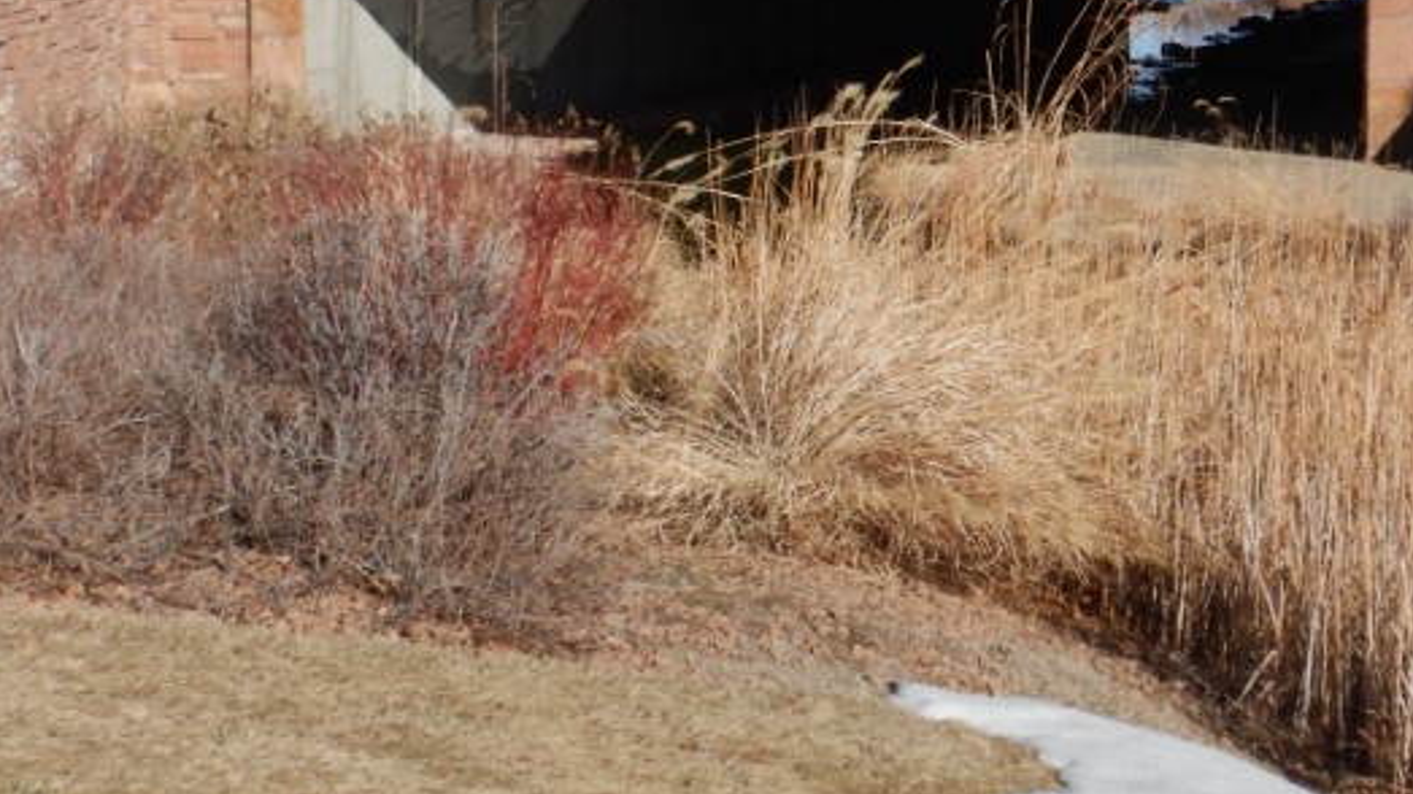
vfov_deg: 15.1
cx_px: 813
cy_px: 24
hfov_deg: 26.8
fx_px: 2959
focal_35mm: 79
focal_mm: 6.6
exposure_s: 1/1250
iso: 125
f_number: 4.2
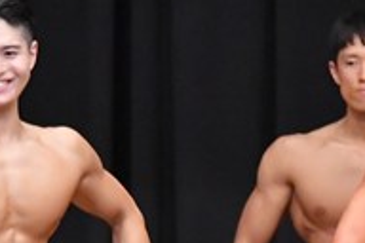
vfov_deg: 1.7
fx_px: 8263
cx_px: 558
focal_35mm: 815
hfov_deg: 2.5
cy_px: 383
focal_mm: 135
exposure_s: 1/400
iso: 8000
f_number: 5.6
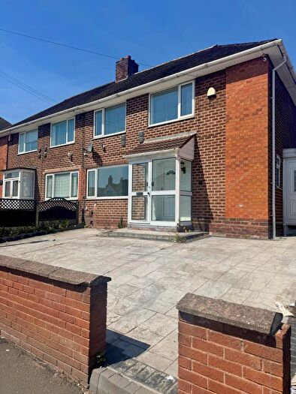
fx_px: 274
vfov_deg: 71.6
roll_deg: -2.5
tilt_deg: +3.2
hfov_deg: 56.8
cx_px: 148
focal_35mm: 24
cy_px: 197
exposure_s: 1/7092
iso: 80
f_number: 1.78
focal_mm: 6.76
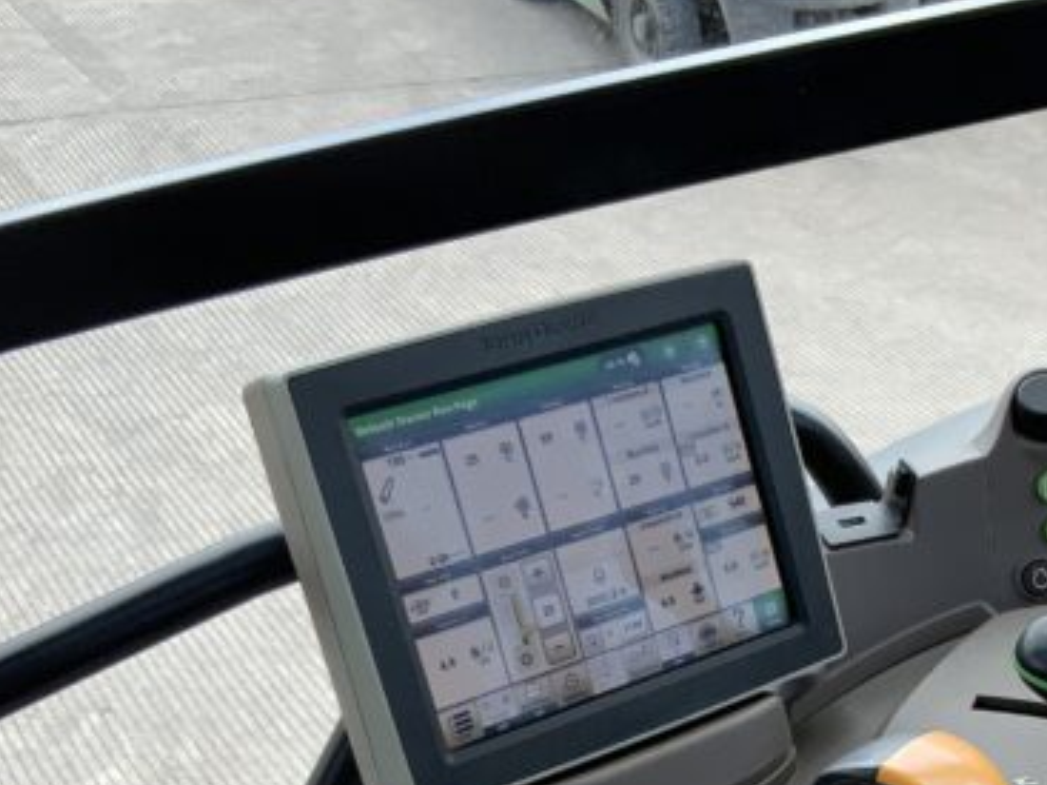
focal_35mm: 81
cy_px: 828
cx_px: 1070
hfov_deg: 23.1
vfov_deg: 17.7
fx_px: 2449
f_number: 1.8
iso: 20
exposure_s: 1/268
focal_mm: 3
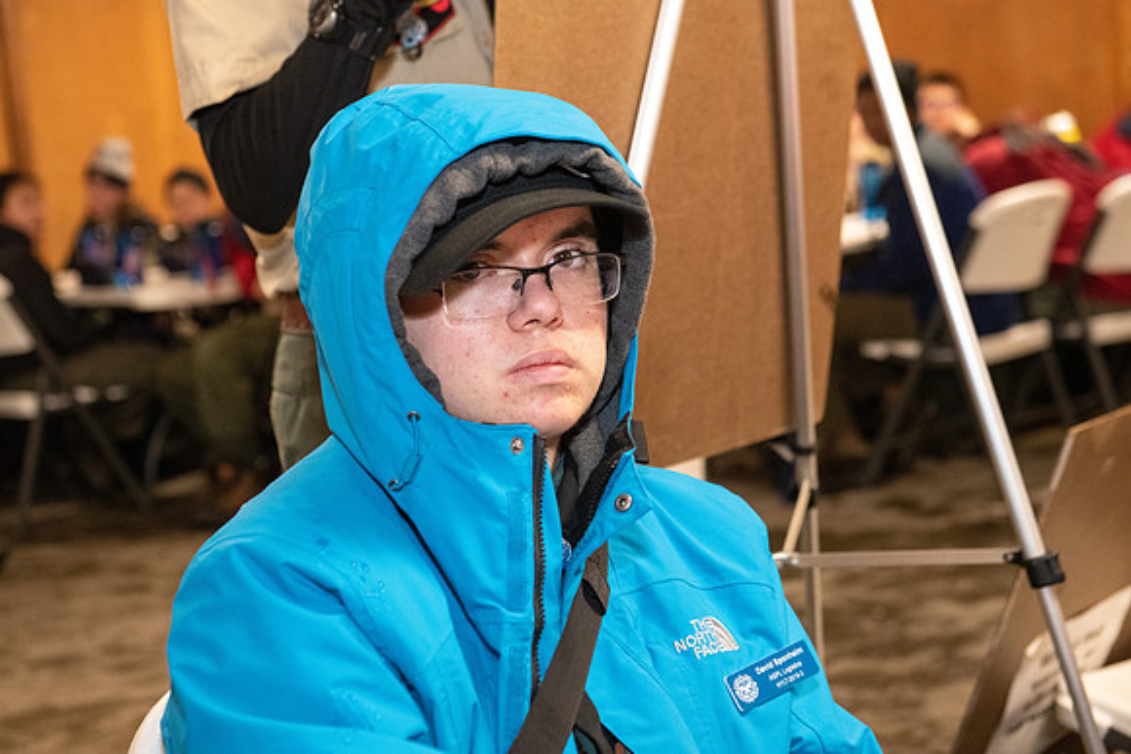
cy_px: 377
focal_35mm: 70
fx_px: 2200
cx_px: 566
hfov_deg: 28.8
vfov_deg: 19.5
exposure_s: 1/125
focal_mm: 70
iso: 6400
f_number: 5
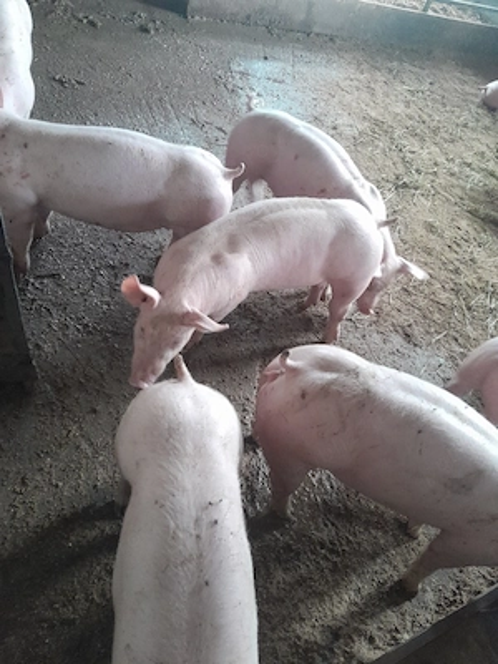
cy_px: 332
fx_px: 499
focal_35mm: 26
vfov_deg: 67.3
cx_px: 249
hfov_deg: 53.1
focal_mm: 3.98
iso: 500
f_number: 1.8
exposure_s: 1/33
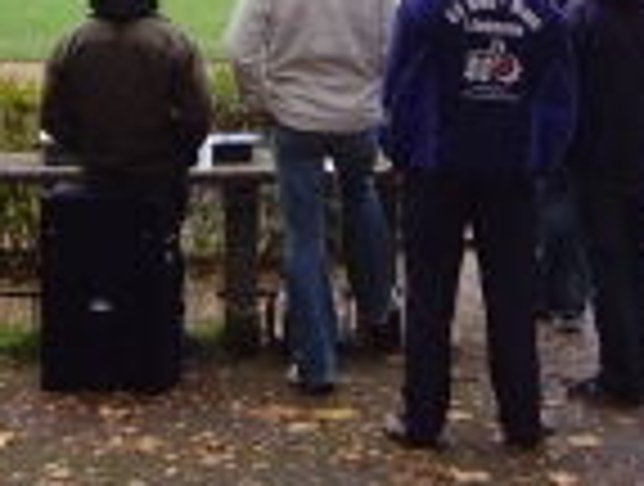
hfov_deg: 14.5
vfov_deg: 10.8
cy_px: -34
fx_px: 2537
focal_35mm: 136
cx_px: 288
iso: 100
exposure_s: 1/90
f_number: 3.5
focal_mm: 6.6
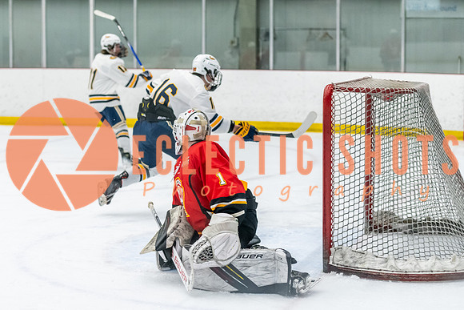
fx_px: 1396
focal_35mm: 108
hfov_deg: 18.9
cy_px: 156
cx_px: 196
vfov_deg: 12.7
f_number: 2.8
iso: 3200
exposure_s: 1/800
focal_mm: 75
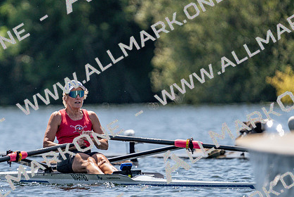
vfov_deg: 1.7
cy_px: 117
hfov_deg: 2.5
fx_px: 6783
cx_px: 103
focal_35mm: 830
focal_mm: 600
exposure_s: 1/2000
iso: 320
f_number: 6.3
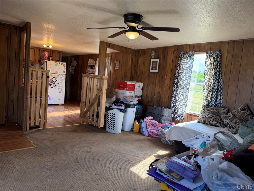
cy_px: 96
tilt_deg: -5.3
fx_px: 176
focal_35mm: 24
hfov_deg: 71.6
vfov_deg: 56.8
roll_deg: -4.7
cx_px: 127
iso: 80
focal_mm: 6.76
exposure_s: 1/171
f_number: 1.78
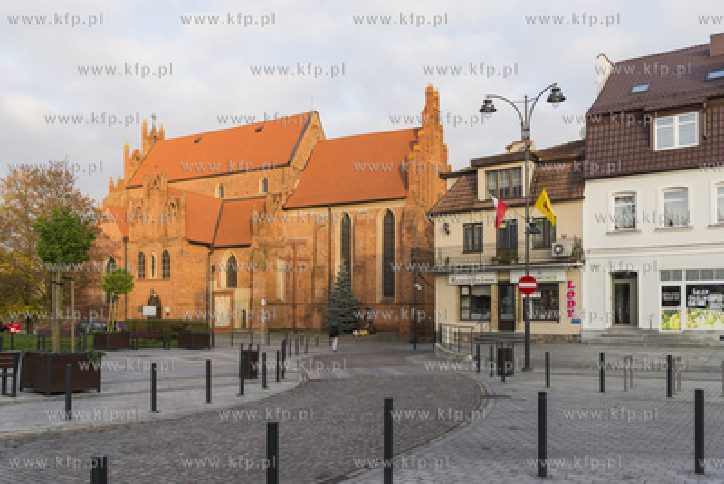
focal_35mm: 31
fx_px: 624
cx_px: 362
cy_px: 242
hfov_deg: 60.3
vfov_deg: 42.4
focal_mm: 31
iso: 400
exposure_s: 1/1000
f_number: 4
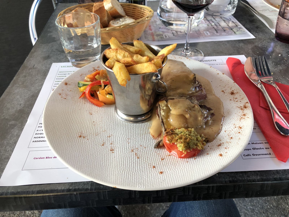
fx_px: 234
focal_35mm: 28
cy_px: 108
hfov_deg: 63.4
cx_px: 144
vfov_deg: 49.7
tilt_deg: -40.5
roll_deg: -2.5
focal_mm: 3.99
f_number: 1.8
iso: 32
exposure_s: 1/30
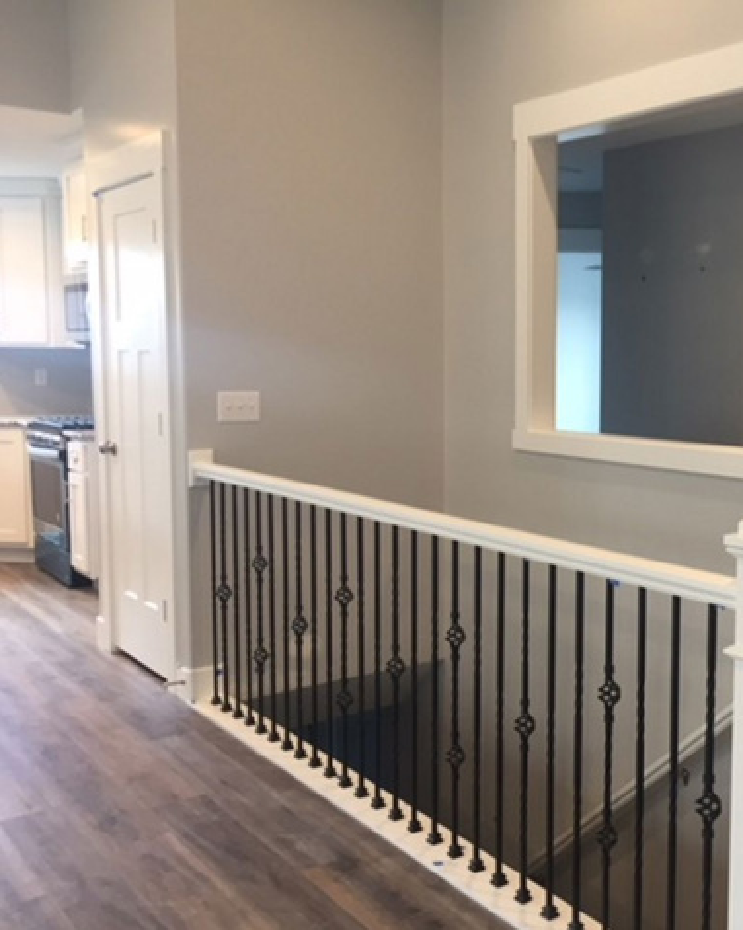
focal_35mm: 38
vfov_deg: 48.0
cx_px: 620
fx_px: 1046
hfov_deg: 37.4
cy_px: 464
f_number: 2.2
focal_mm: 4.15
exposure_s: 1/30
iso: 64
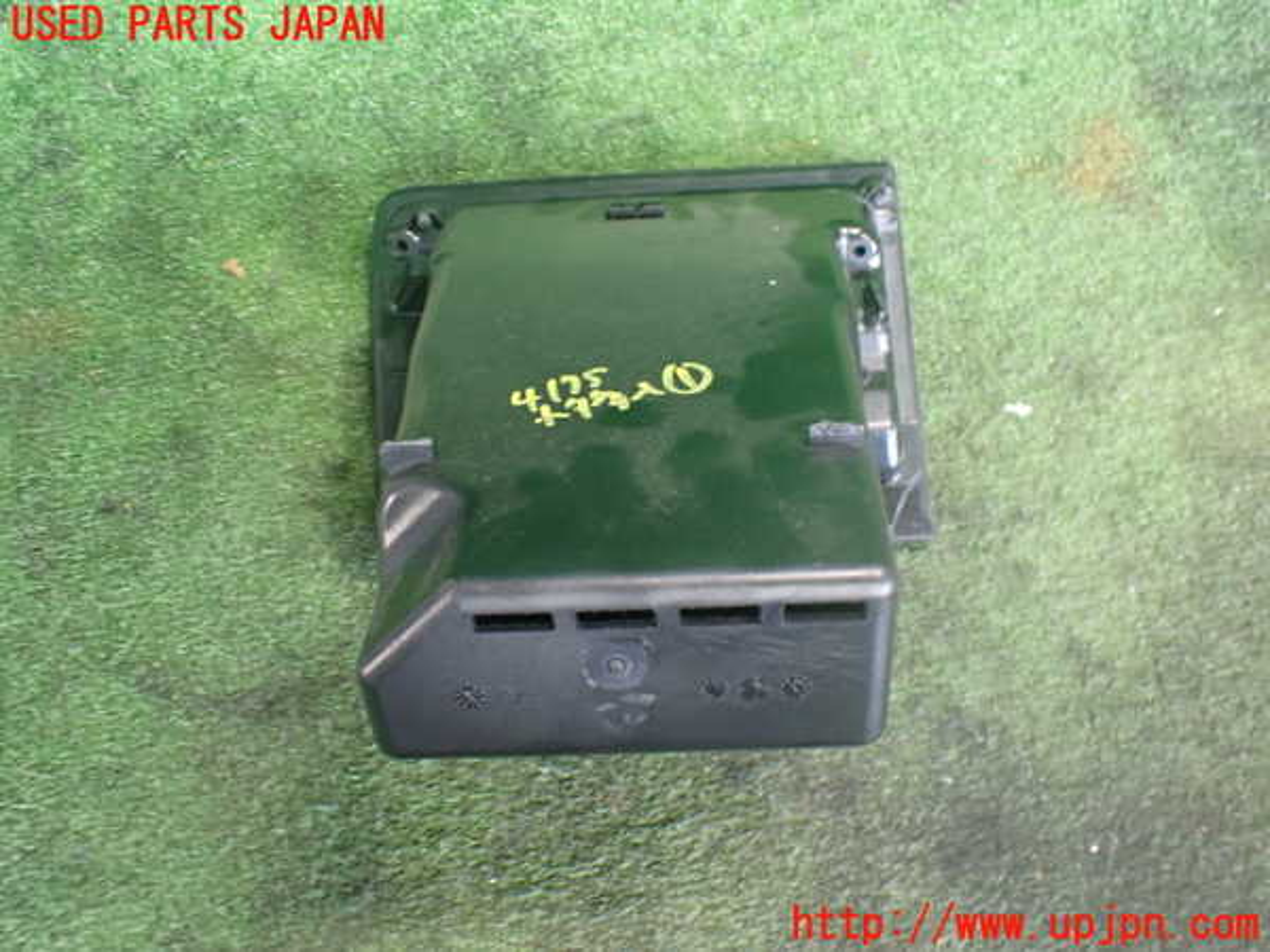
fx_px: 1101
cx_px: 635
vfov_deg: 46.8
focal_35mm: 30
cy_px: 476
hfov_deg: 60.0
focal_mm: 5.4
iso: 800
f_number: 2.3
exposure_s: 1/30
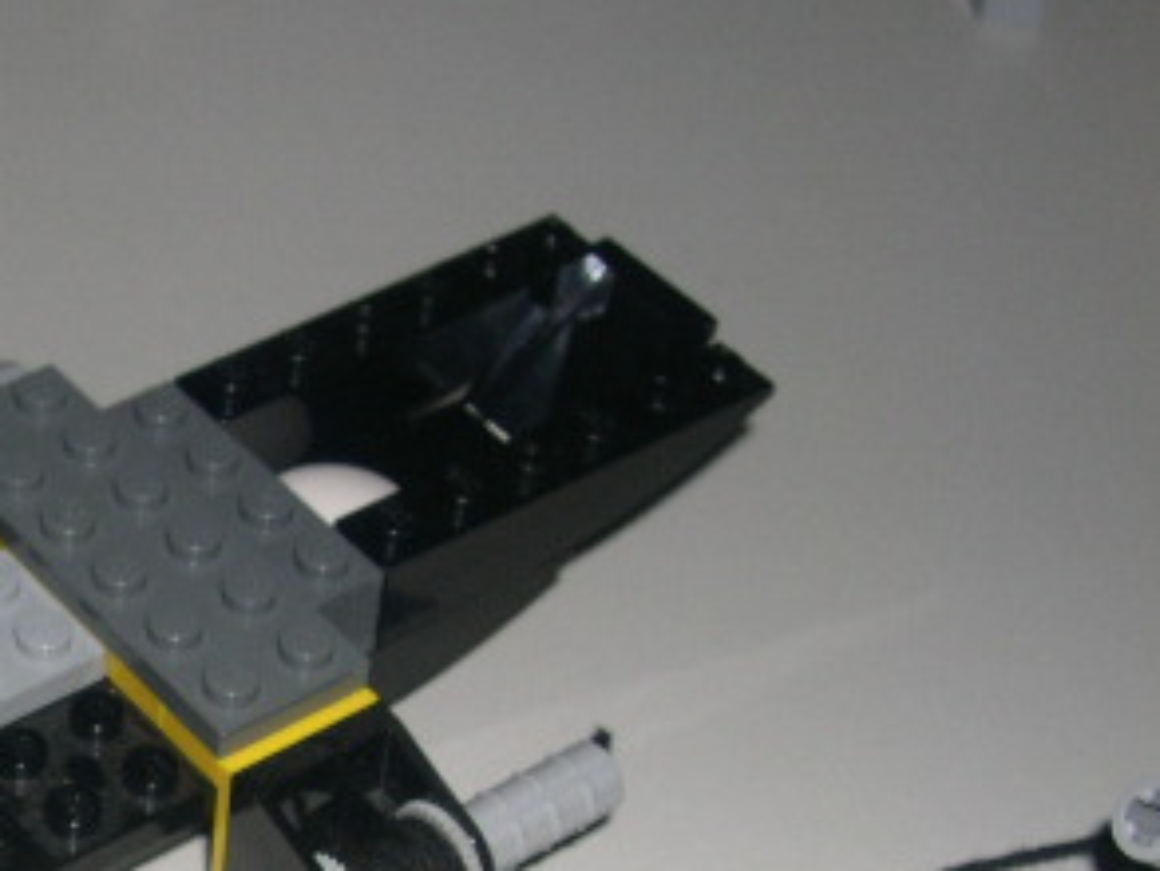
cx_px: -63
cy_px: 788
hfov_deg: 22.4
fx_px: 2783
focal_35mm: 83
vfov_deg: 17.5
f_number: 7.6
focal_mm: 8
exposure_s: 1/60
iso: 100
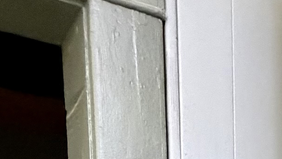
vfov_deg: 12.8
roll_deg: +1.5
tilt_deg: -6.4
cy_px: 383
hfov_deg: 28.1
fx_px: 538
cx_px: 260
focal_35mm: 72
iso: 1000
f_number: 2.2
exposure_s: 1/60
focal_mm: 2.22
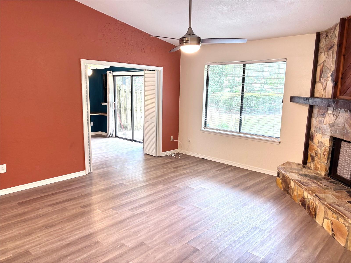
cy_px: 132
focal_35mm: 26
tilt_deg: -9.5
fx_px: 264
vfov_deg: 53.1
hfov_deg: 67.3
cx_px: 176
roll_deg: -1.3
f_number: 1.6
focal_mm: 5.96
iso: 100
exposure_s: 1/60
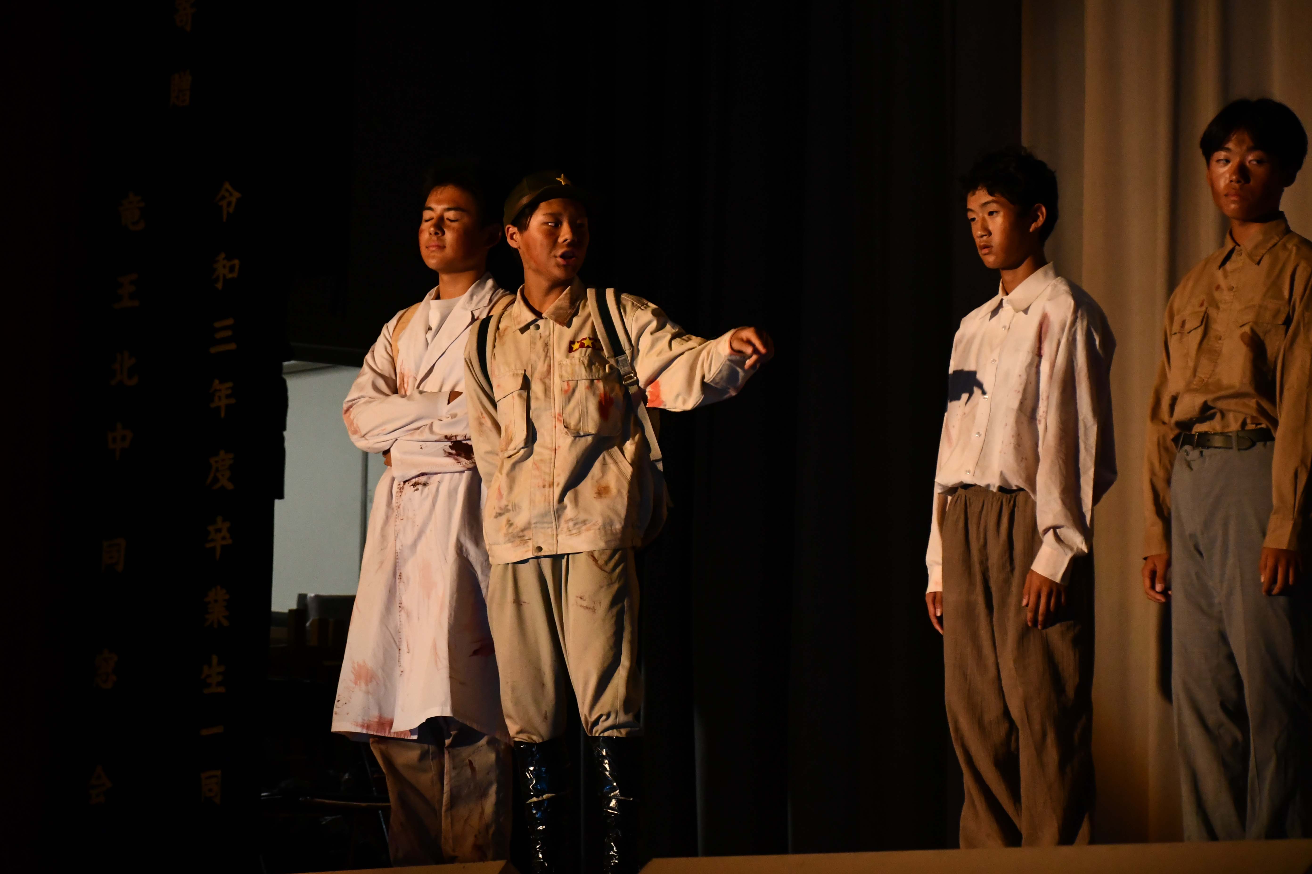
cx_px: 656
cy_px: 437
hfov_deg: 11.8
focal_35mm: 174
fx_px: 6341
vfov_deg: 7.9
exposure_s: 1/160
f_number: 6.3
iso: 3200
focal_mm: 116
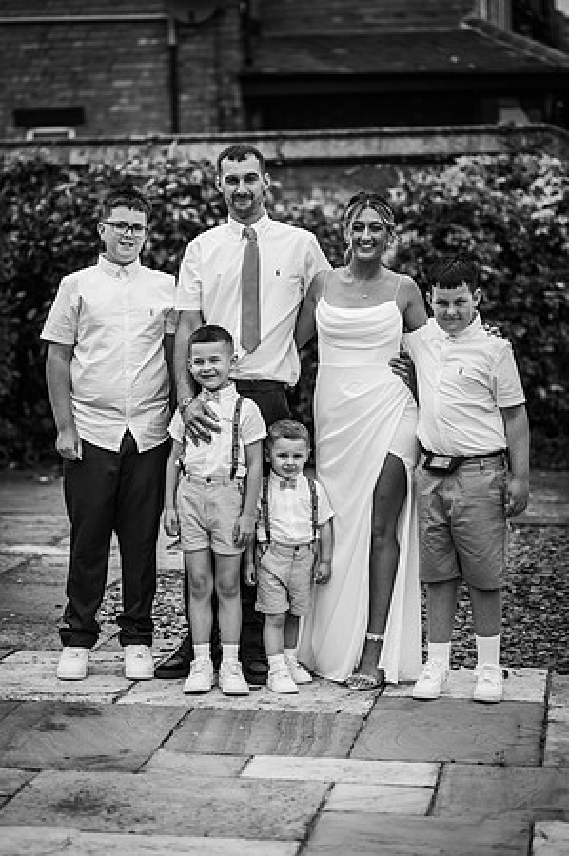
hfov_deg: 16.0
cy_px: 428
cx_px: 284
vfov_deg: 23.9
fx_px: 2020
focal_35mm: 85
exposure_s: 1/2000
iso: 100
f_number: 2.2
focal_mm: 85
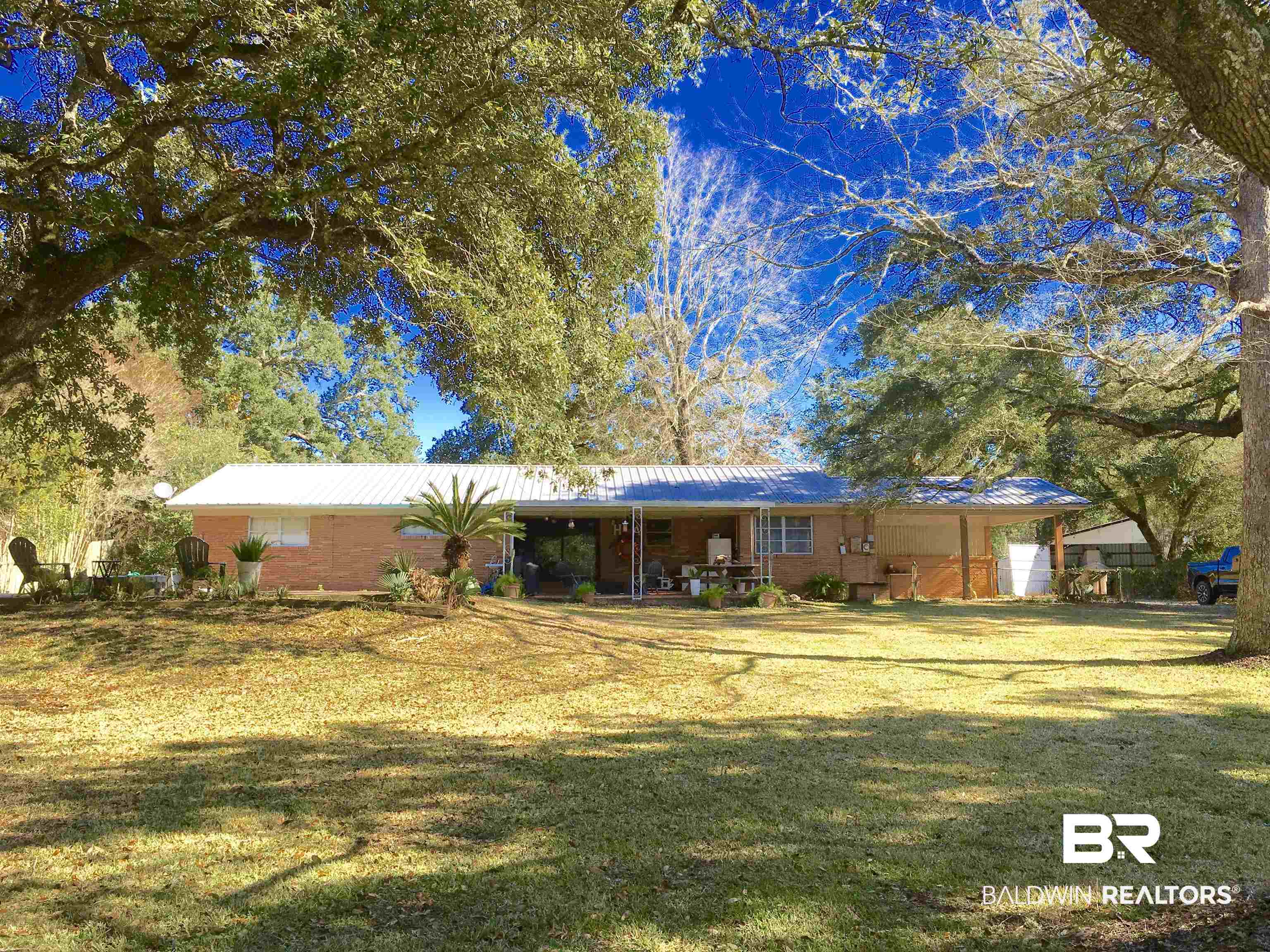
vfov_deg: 48.2
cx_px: 635
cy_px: 476
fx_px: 1064
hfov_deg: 61.7
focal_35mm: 29
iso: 25
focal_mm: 4.15
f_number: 2.2
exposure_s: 1/591
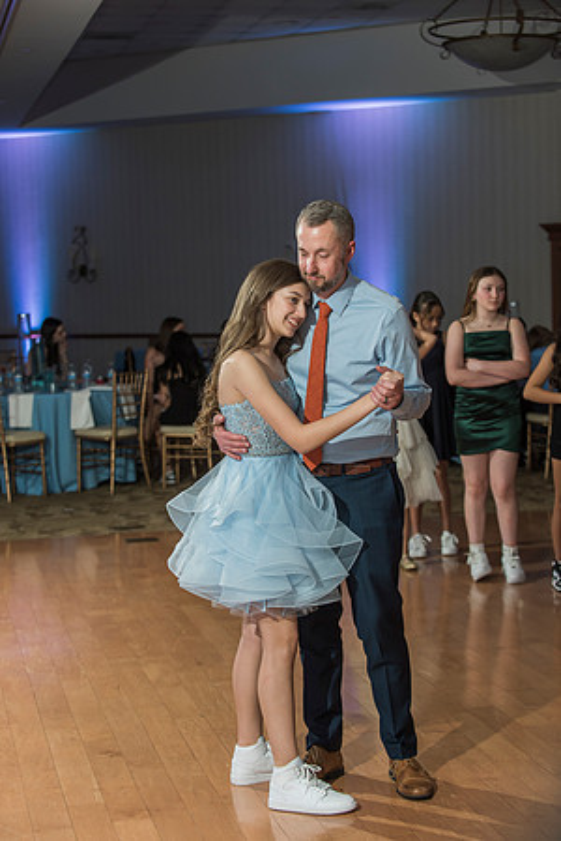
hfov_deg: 19.5
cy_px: 420
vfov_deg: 28.8
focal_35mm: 70
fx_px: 1636
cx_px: 280
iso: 640
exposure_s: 1/100
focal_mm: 70
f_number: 4
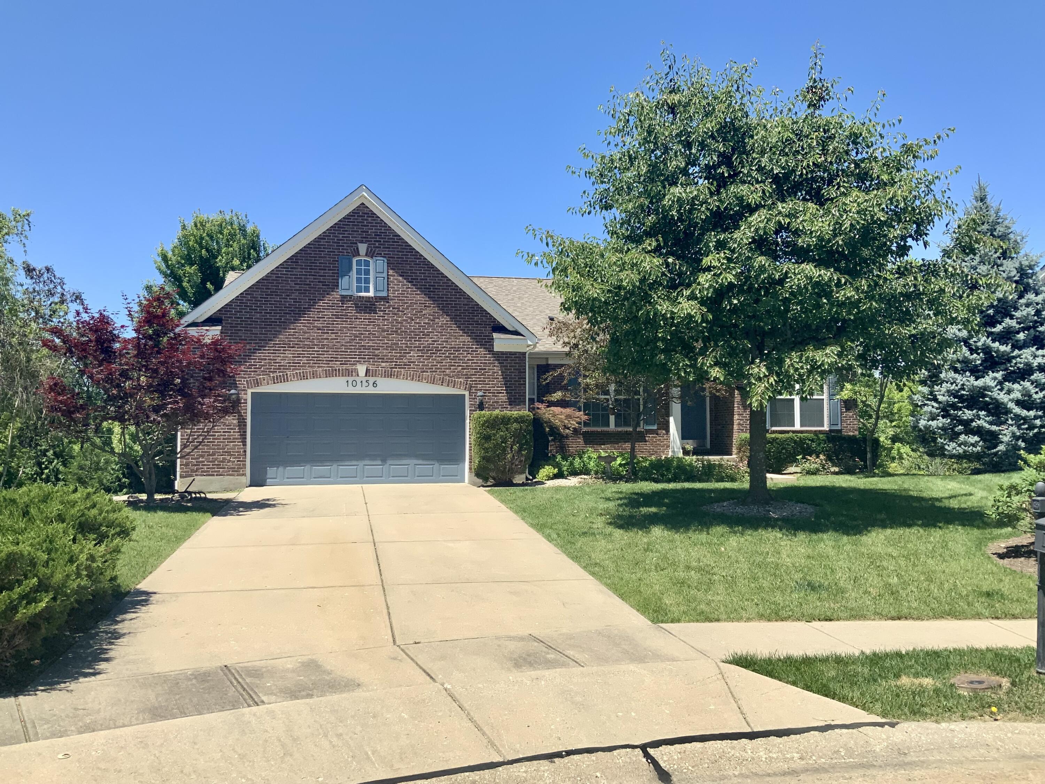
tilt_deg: +3.3
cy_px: 392
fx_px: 875
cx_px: 522
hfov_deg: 61.7
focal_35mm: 29
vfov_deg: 48.2
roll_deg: +0.4
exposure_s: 1/1848
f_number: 1.8
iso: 16
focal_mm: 3
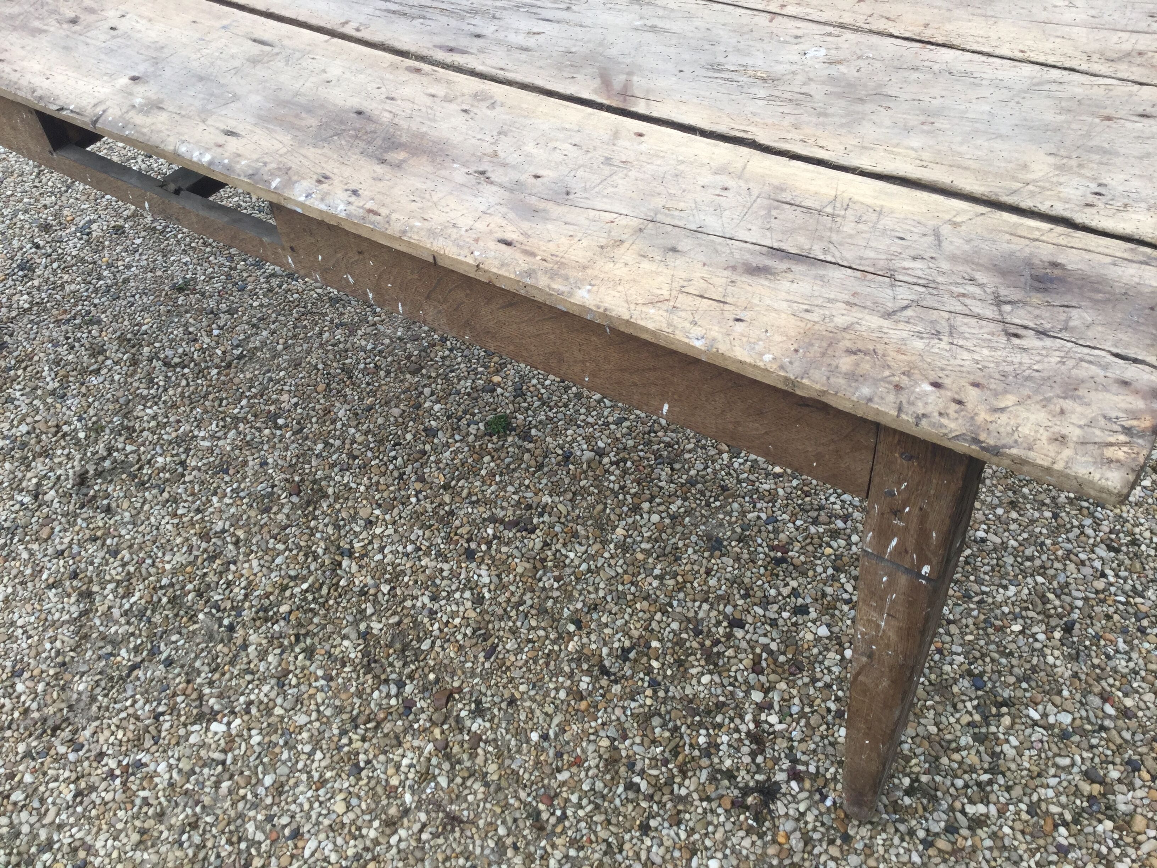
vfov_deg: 45.4
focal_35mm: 31
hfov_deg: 58.4
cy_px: 434
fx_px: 1036
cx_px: 578
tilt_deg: -47.1
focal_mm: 3.3
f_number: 2.4
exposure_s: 1/120
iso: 25
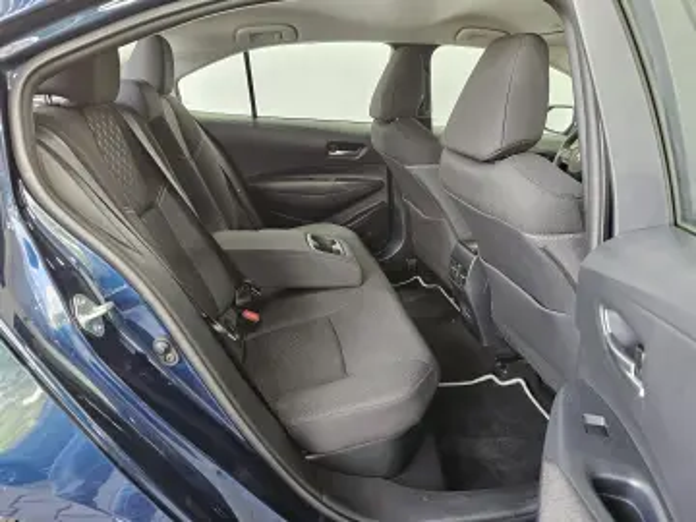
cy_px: 261
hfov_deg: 73.9
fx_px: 462
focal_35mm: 23
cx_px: 348
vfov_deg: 58.9
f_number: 1.7
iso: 250
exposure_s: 1/100
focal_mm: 6.3
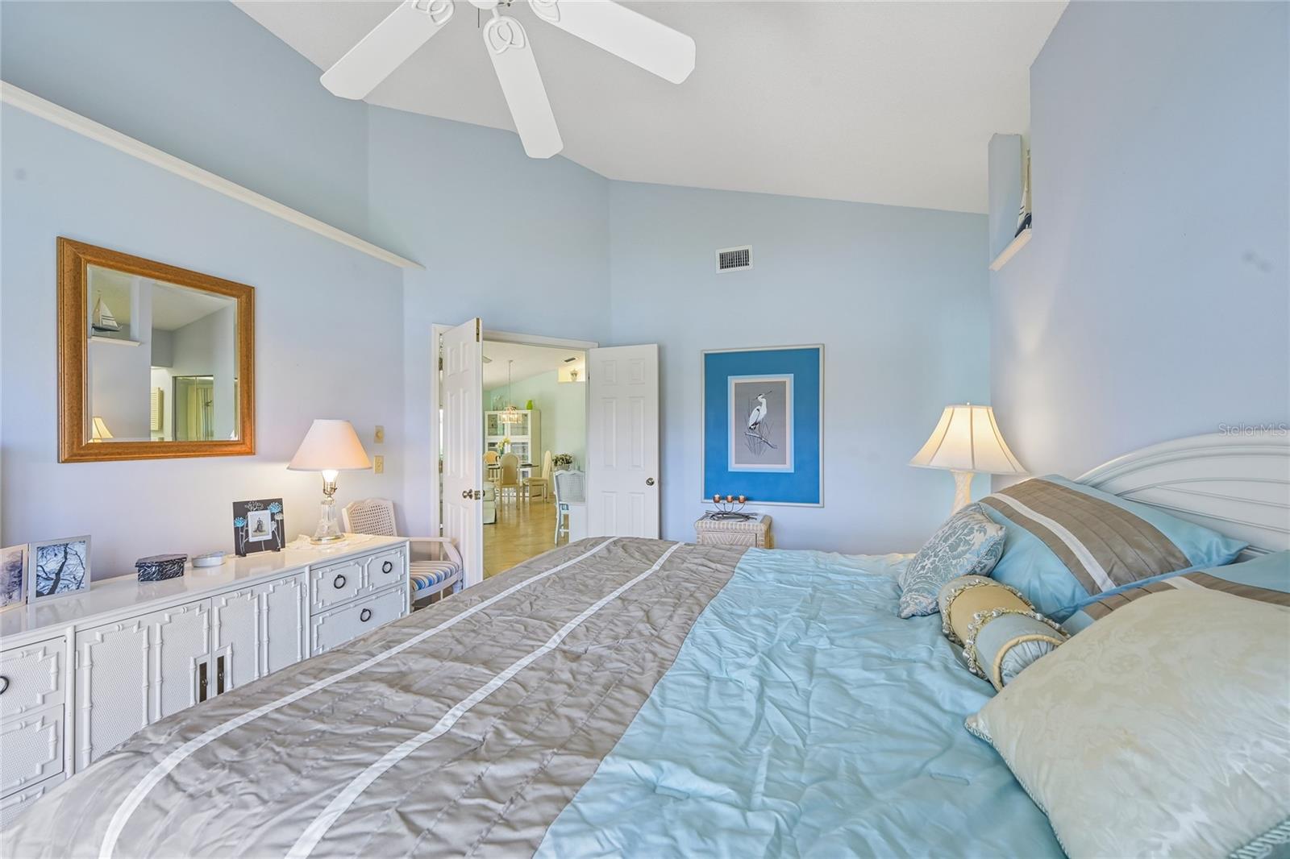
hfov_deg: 104.3
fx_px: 502
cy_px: 430
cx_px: 645
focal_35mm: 14
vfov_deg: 81.2
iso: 400
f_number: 8
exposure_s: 1/25
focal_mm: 14
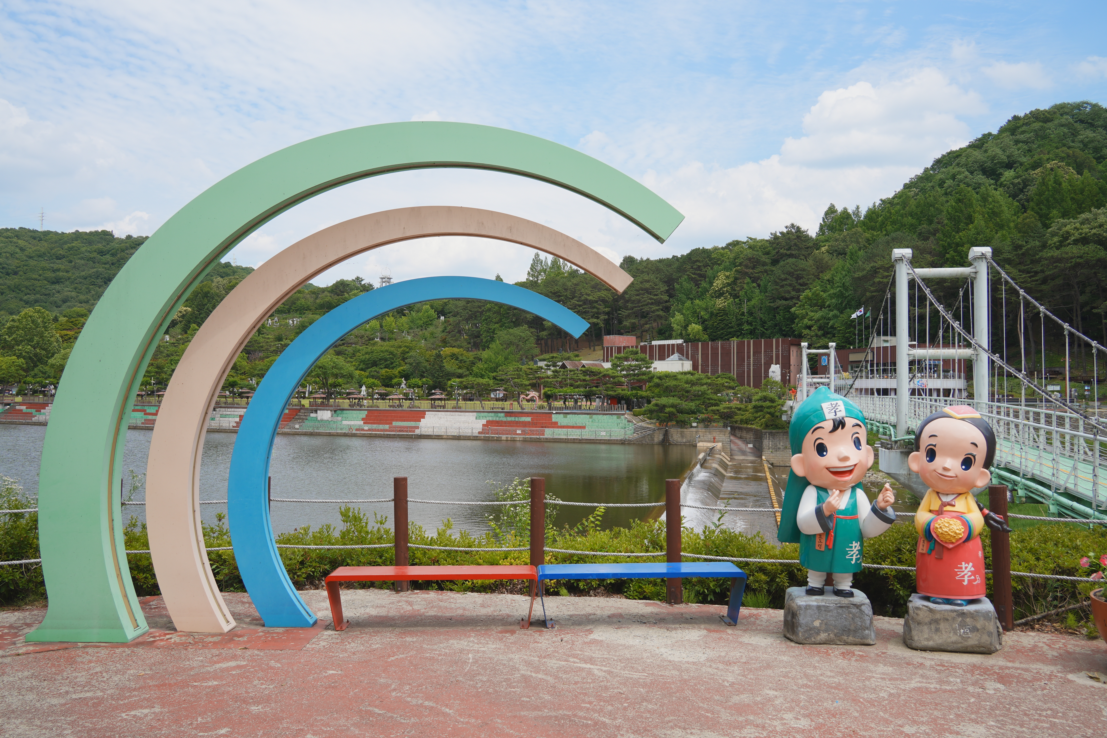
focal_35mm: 28
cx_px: 554
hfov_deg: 65.5
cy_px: 369
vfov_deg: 46.4
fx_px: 861
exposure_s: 1/250
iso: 100
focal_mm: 28
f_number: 11
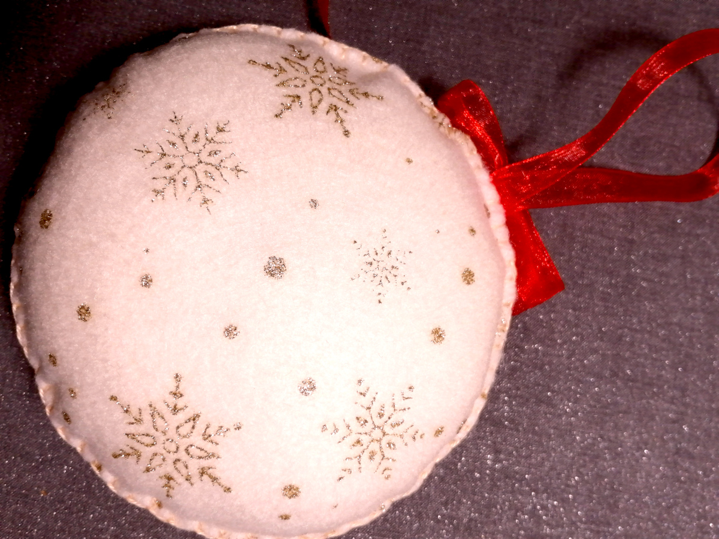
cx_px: 360
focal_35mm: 35
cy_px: 270
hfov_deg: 52.6
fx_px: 727
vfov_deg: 40.7
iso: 80
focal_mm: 3.96
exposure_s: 1/90
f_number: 1.8
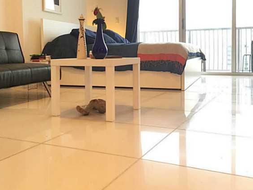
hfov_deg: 45.8
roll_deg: +0.3
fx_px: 300
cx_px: 126
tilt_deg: -1.5
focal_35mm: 41
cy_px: 61
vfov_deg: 34.7
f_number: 2.2
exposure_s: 1/15
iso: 50
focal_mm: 4.15
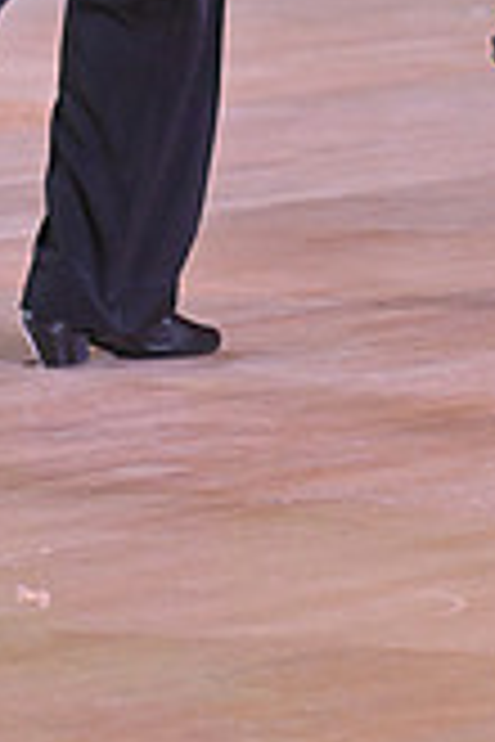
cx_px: 385
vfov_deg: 4.2
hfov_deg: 2.8
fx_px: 10147
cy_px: -459
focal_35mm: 492
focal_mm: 140
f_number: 5
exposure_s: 1/400
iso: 4000
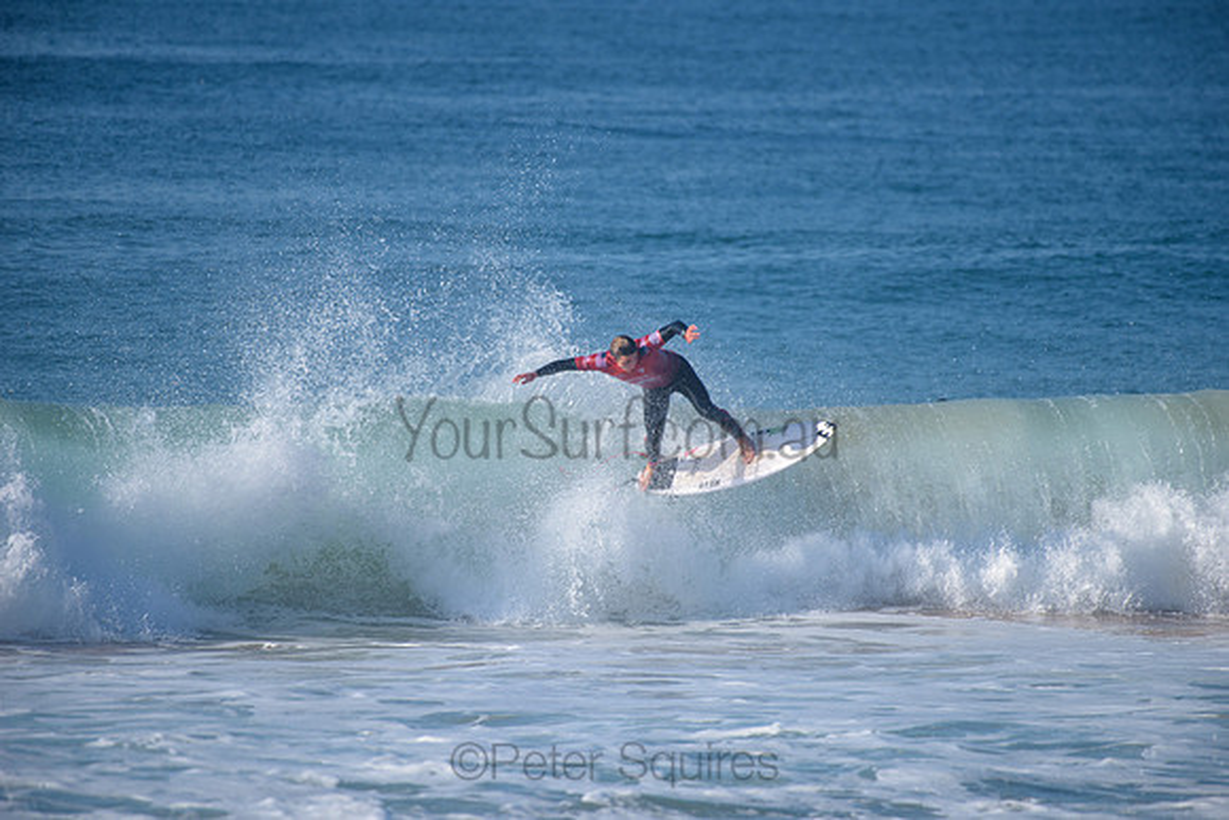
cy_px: 410
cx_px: 614
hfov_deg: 4.1
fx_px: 17073
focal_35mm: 500
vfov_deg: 2.8
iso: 220
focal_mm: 500
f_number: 5.6
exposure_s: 1/2000
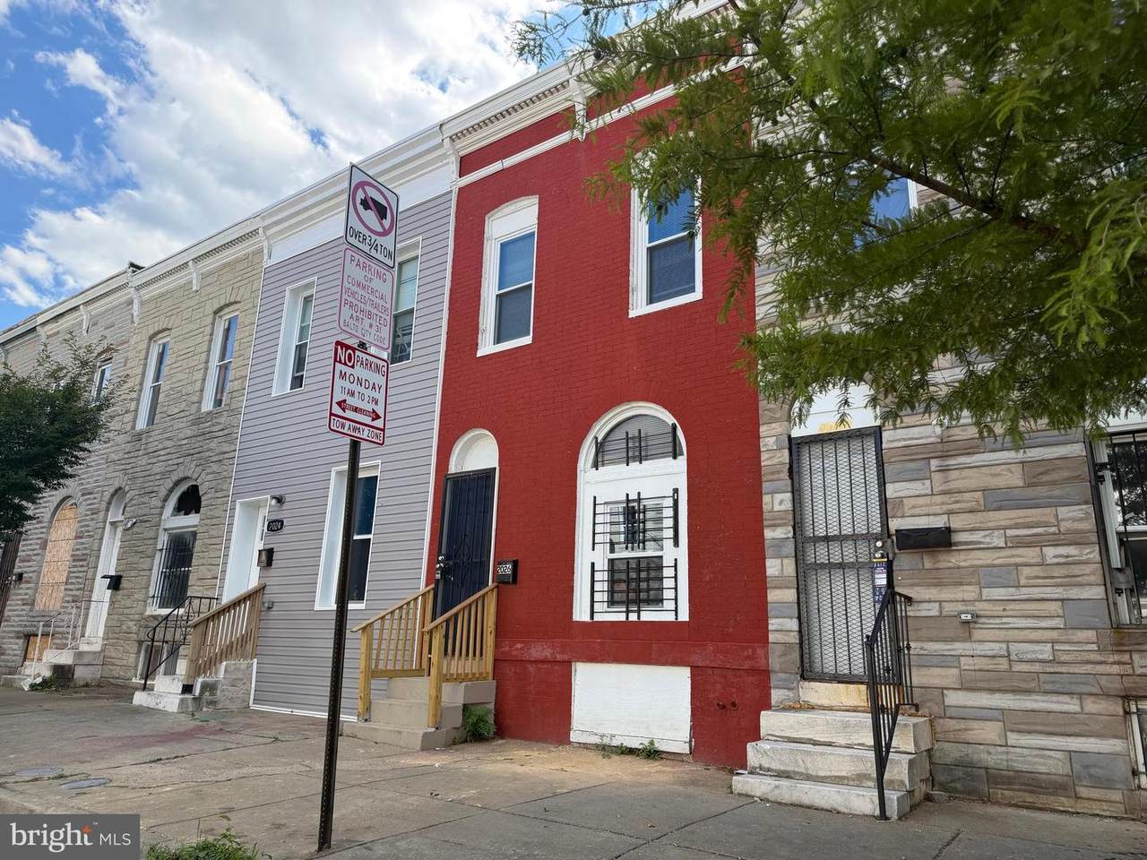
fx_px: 795
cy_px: 430
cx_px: 574
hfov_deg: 71.6
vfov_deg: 56.8
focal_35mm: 24
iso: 100
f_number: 1.78
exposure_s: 1/1653
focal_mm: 6.76
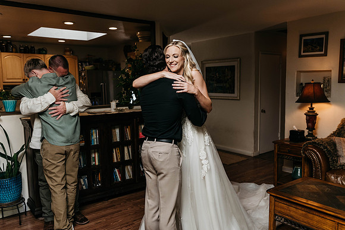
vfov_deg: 41.1
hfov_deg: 58.7
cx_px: 172
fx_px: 307
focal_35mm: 32
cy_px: 115
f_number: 2.8
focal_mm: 32
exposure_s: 1/400
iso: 1000
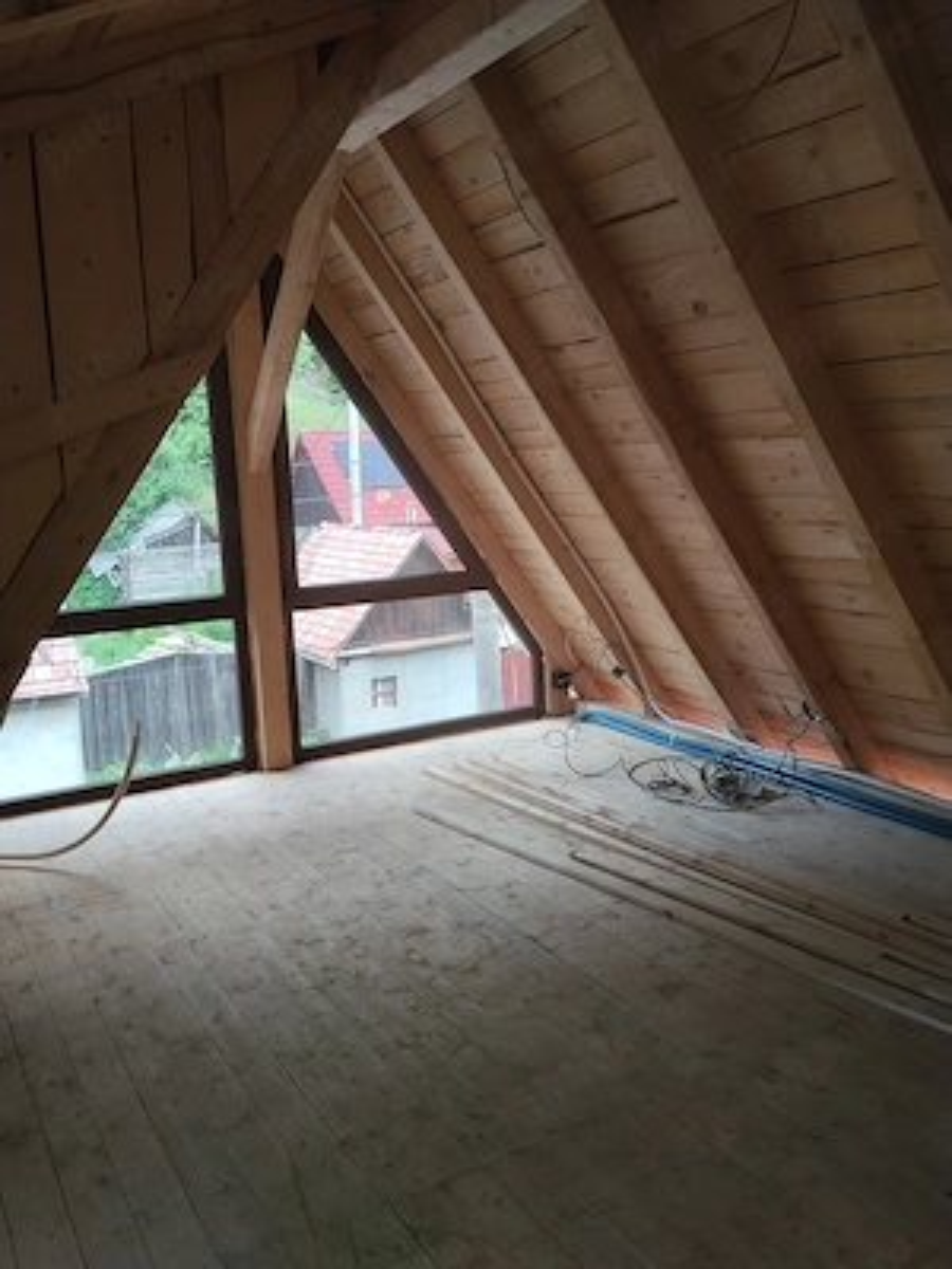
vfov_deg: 61.7
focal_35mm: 29
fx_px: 1063
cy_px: 634
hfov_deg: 48.2
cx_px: 476
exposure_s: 1/100
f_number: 1.8
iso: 80
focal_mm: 4.22
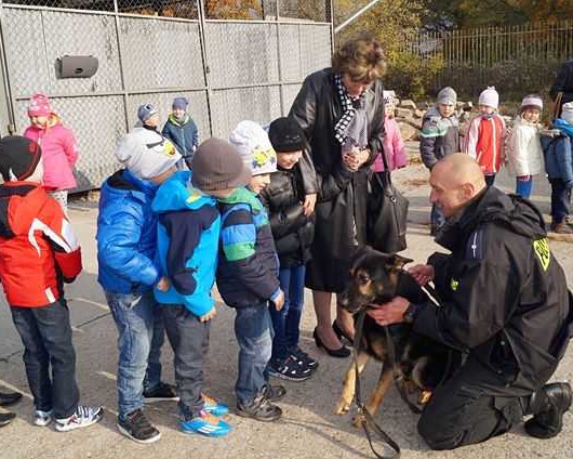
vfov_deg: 43.4
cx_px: 297
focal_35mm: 34
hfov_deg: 52.8
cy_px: 230
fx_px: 577
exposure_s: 1/160
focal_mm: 20
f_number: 7.1
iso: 100
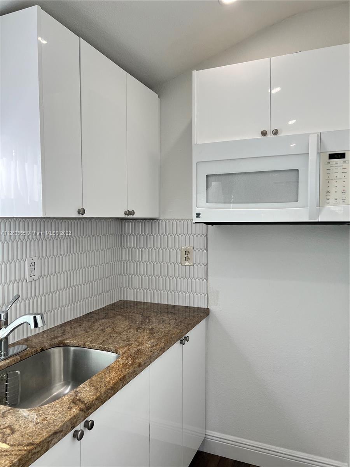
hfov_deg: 53.1
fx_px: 351
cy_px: 234
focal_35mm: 26
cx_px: 175
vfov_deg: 67.3
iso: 50
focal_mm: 5.7
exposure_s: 1/168
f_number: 1.5
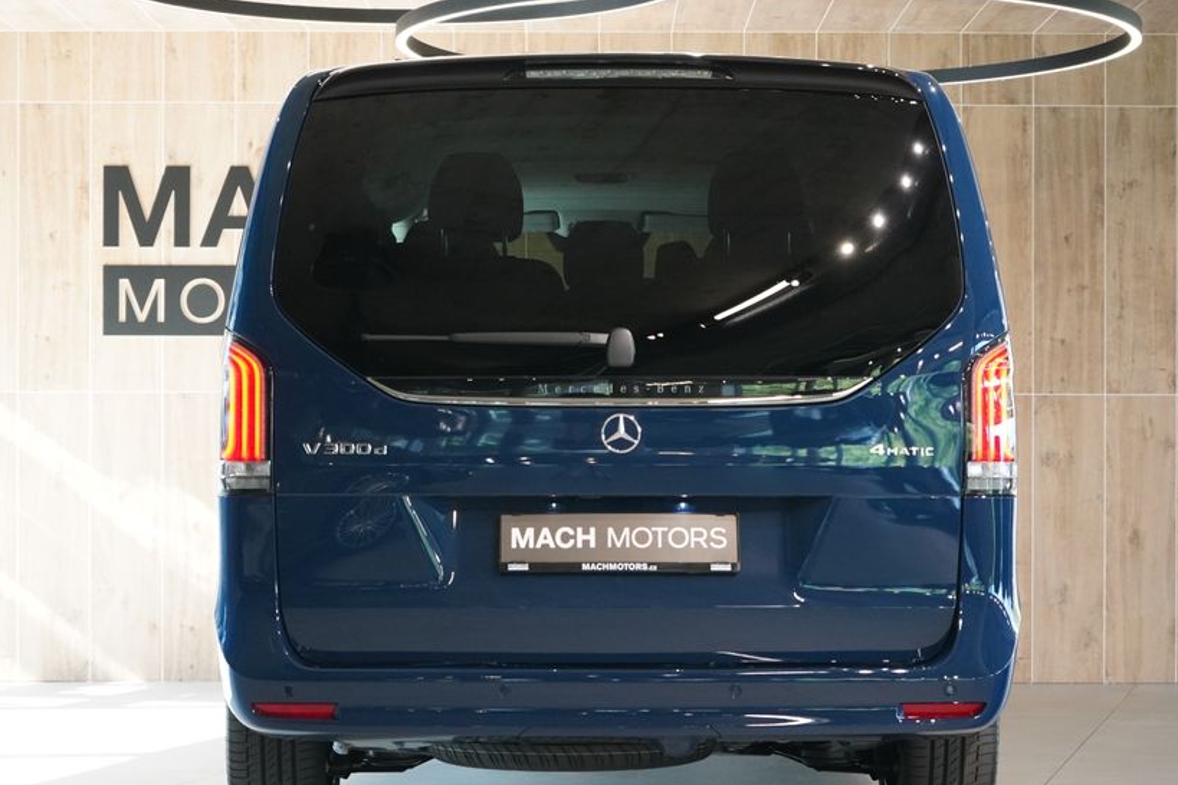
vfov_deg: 16.1
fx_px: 2781
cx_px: 627
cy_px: 454
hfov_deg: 23.9
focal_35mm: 85
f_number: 5.6
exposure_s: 1/160
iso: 6400
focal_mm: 68
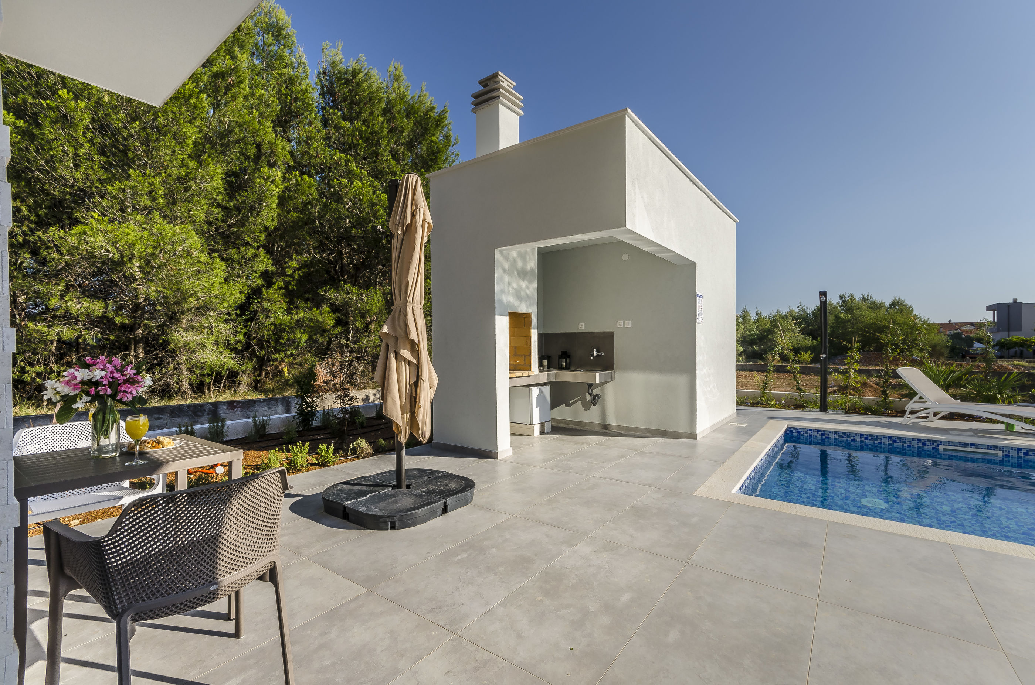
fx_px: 430
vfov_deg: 77.1
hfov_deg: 100.5
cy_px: 342
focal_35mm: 15
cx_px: 518
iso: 100
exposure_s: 1/200
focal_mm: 10
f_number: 11
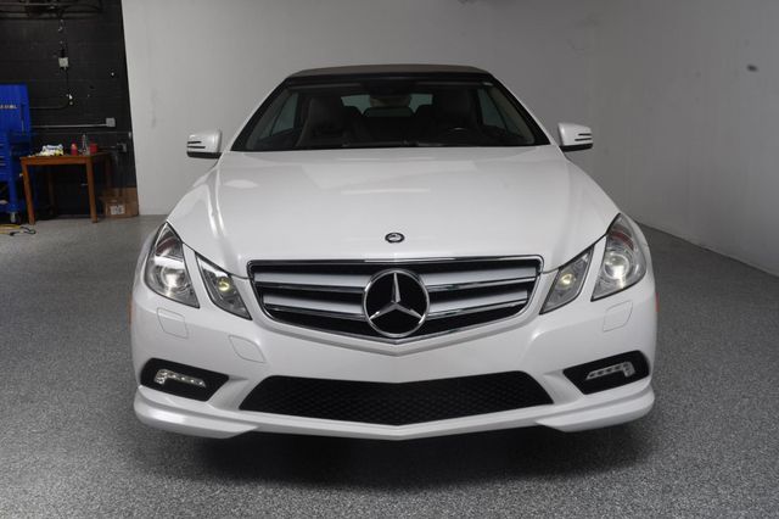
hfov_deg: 53.2
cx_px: 390
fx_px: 779
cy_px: 260
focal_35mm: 36
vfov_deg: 36.8
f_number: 14
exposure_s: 1/160
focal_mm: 24
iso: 100
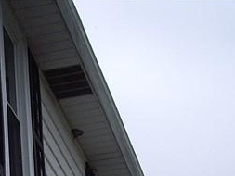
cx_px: 61
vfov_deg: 9.1
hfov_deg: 12.8
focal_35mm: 154
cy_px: 352
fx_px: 1046
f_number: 4.3
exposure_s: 1/640
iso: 100
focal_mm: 6.2
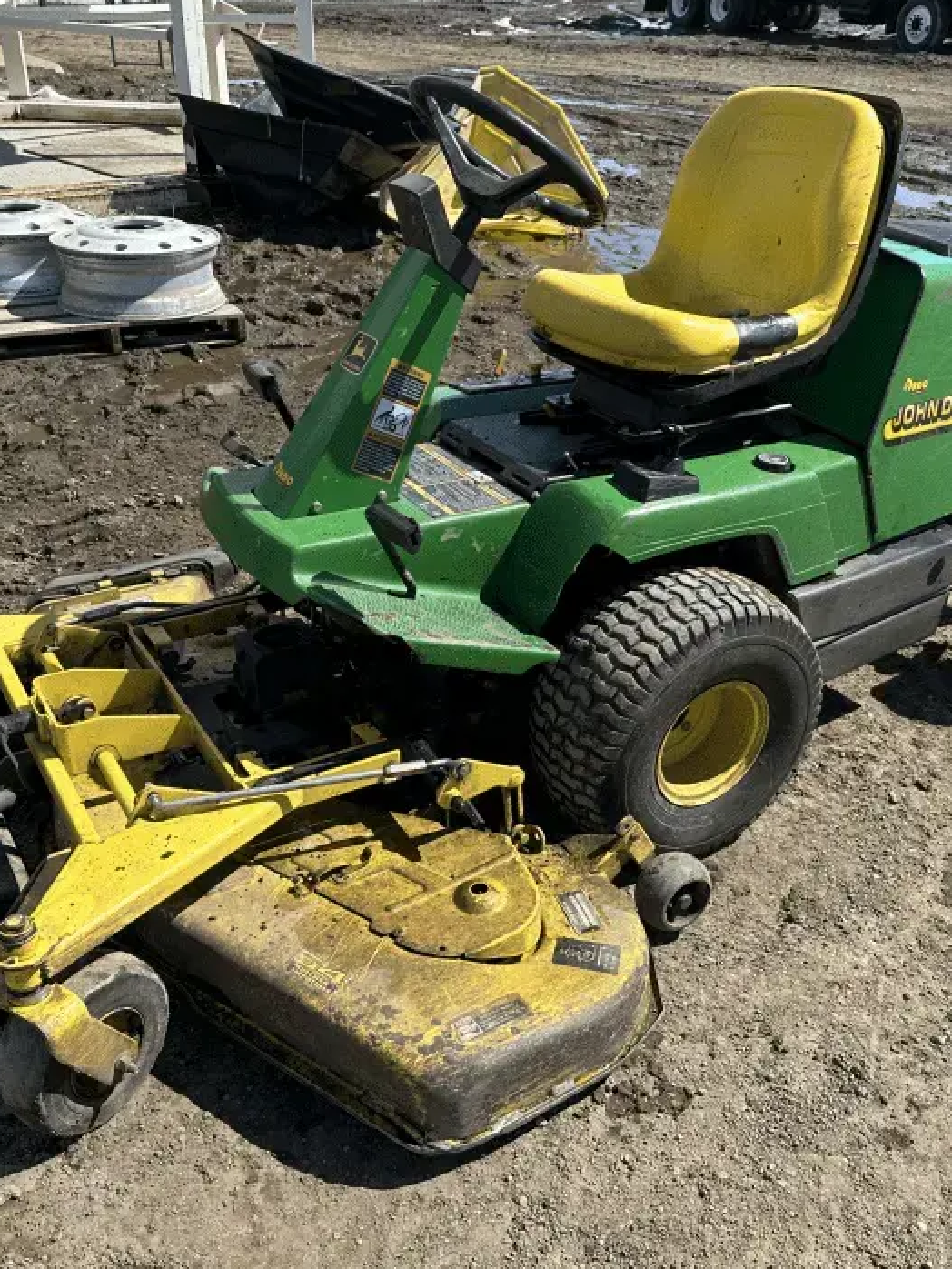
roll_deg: -1.6
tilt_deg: -24.7
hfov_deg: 43.0
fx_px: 1209
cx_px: 478
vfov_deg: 55.3
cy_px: 629
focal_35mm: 33
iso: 80
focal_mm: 6.86
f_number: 1.78
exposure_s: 1/3717
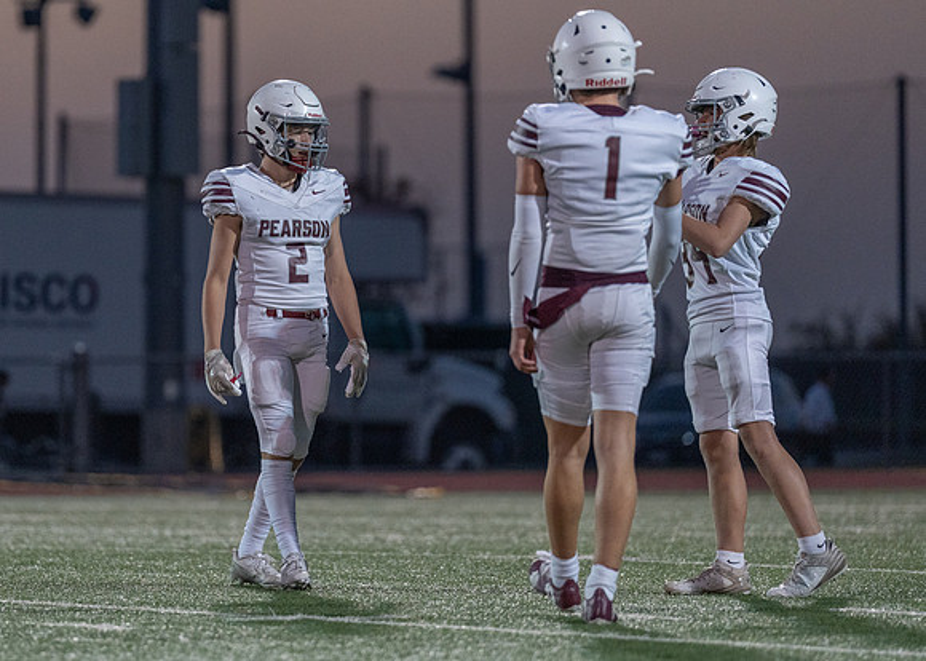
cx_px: 310
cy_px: 305
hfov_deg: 7.0
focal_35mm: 288
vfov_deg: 5.0
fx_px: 7571
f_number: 2.8
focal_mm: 200
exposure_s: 1/1000
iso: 1250
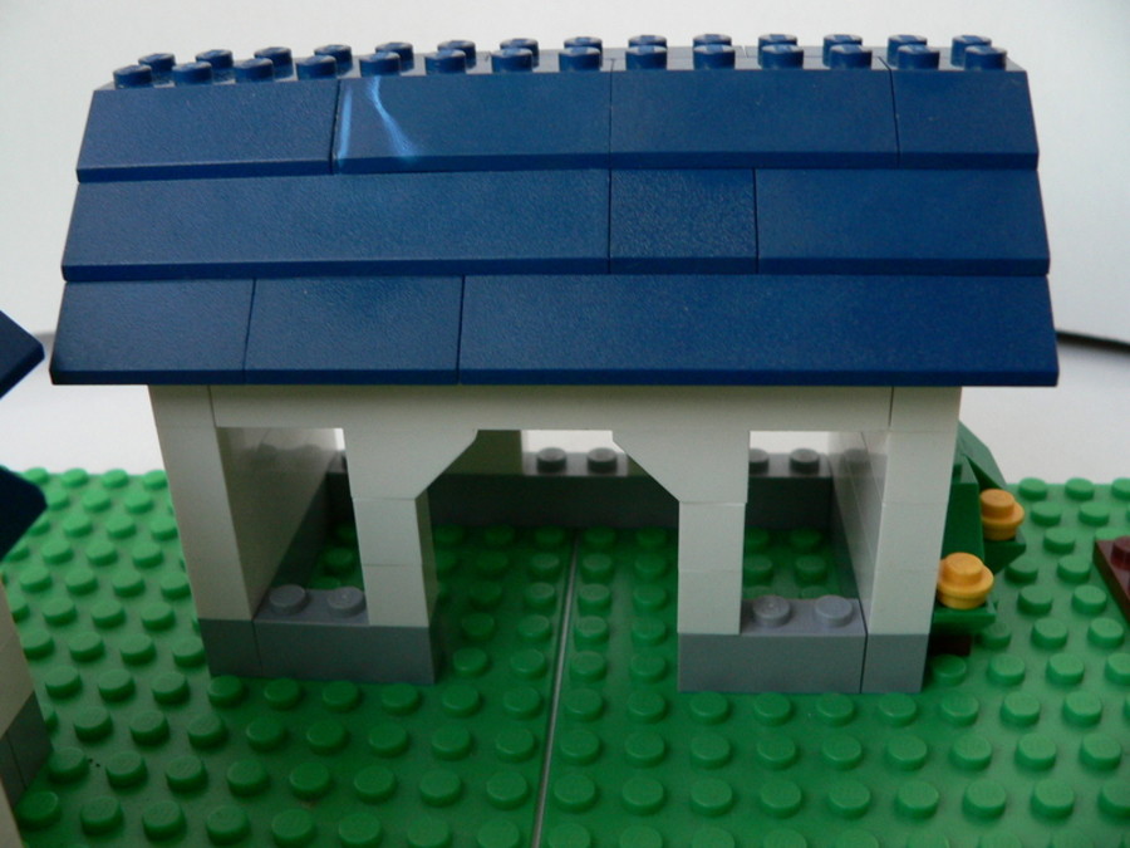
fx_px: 1175
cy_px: 424
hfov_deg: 51.4
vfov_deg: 39.7
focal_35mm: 36
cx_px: 565
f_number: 2.8
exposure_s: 1/30
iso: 200
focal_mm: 6
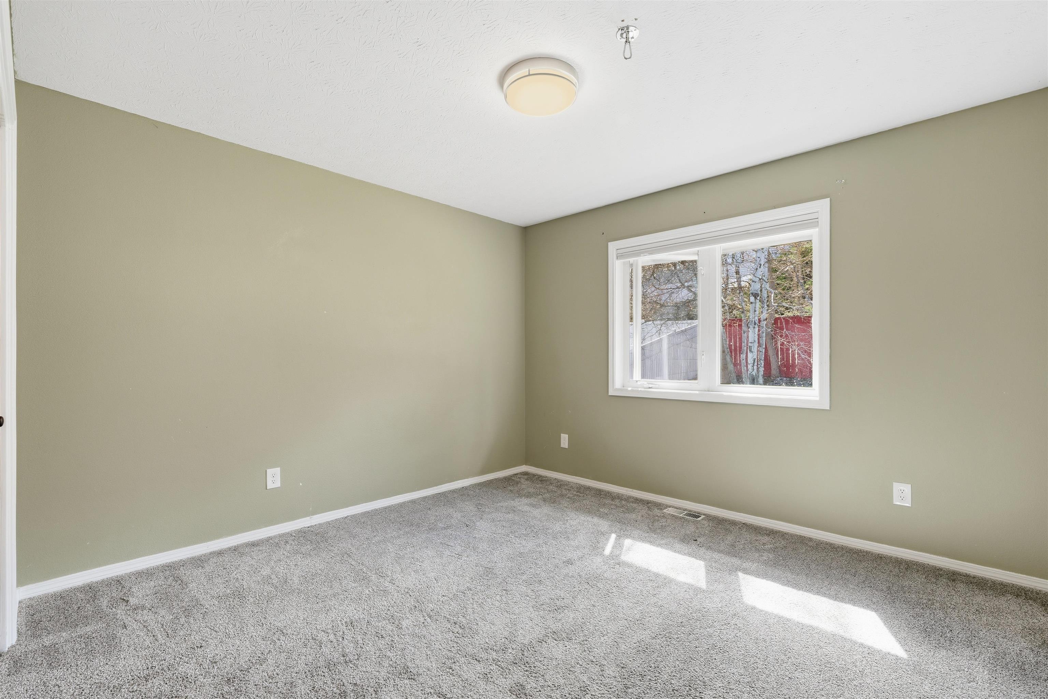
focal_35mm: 16
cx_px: 524
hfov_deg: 96.7
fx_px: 466
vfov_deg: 73.7
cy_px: 350
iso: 100
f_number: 8
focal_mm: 16
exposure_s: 1/40
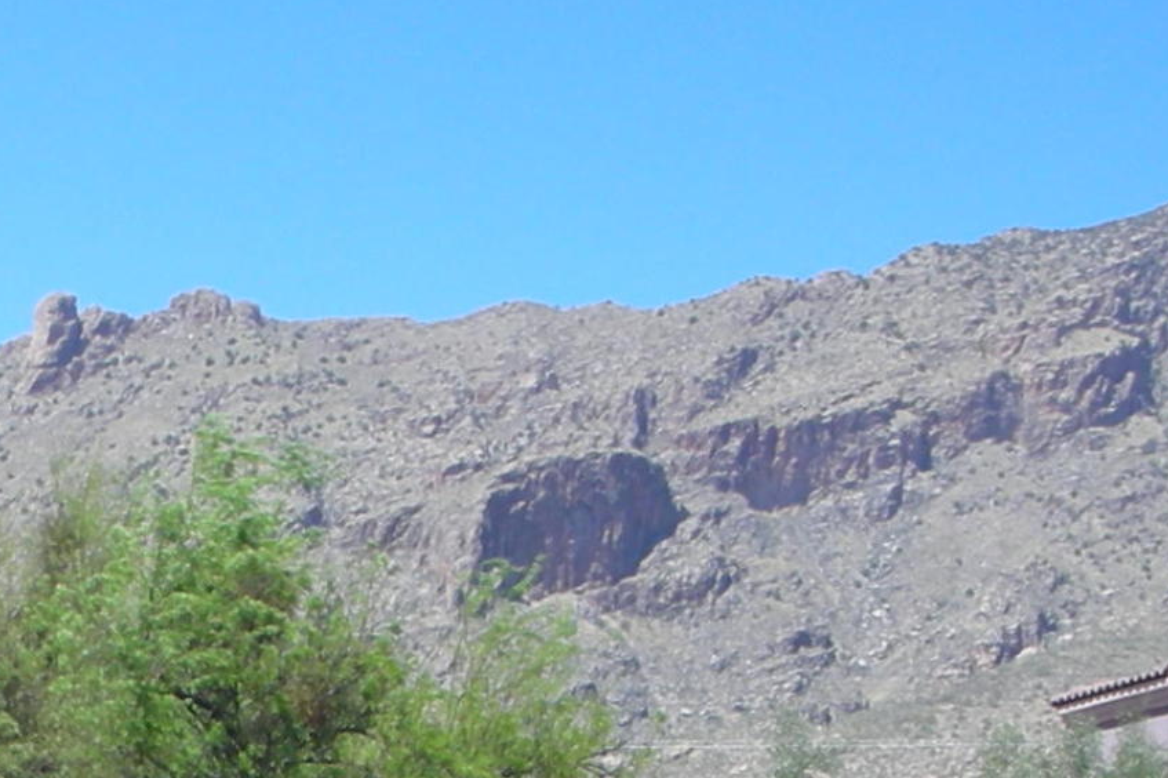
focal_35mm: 129
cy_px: 1061
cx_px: -101
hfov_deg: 15.5
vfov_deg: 10.4
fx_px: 4183
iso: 50
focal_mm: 5.8
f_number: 8.5
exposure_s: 1/71.3
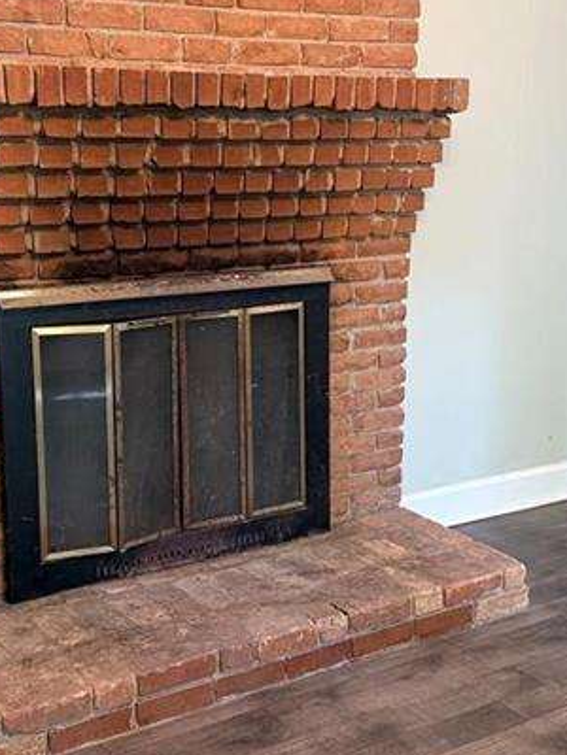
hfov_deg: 30.0
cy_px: 368
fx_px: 1048
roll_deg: +0.7
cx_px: 187
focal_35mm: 48
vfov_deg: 39.7
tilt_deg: -12.2
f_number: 1.78
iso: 320
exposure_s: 1/60
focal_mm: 6.76
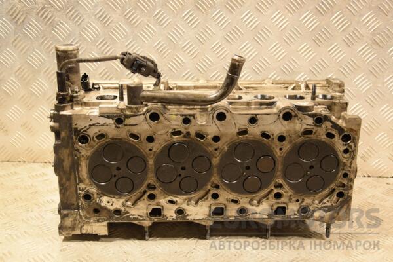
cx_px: 196
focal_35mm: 45
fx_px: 491
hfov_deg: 43.6
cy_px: 131
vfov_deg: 29.9
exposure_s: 1/100
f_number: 5
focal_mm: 30
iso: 800
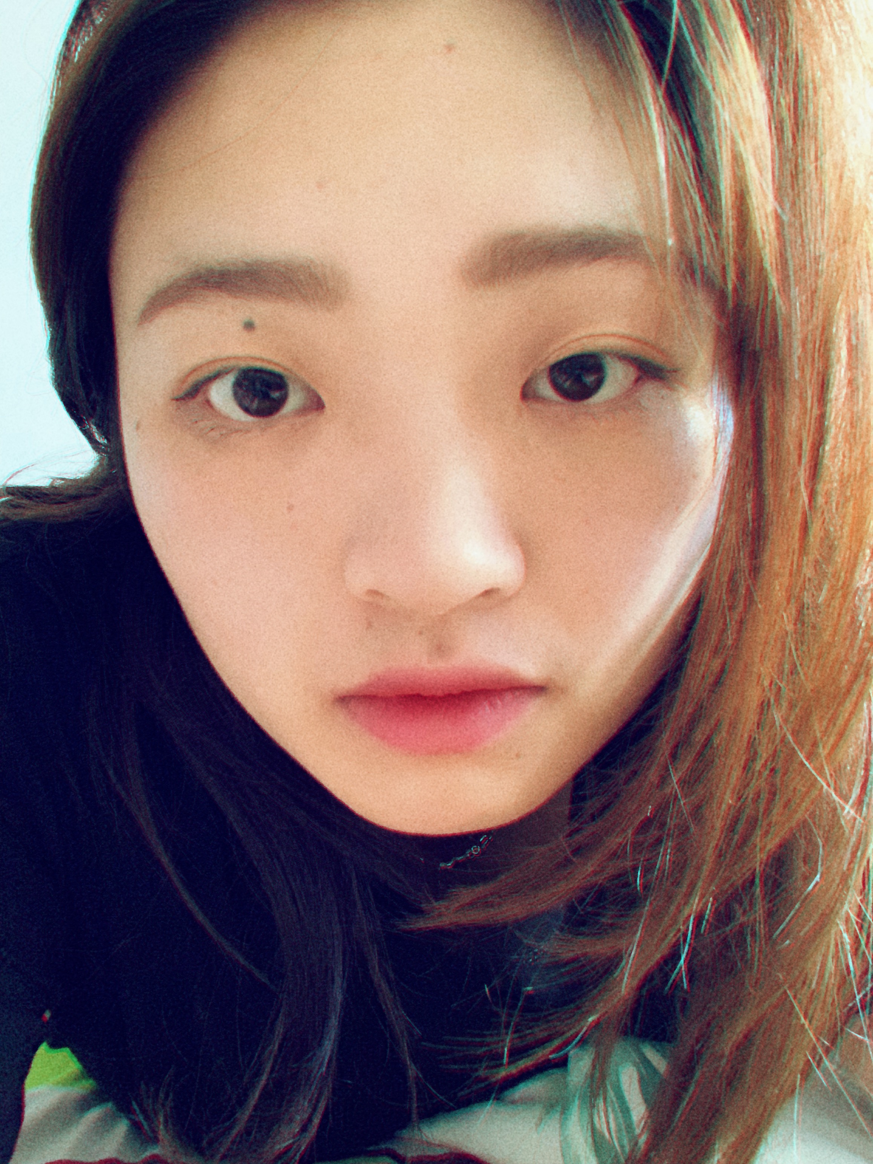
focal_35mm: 32
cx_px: 436
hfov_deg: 44.2
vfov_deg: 56.8
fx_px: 1076
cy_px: 582
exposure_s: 1/30
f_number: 2.2
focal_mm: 2.87
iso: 500
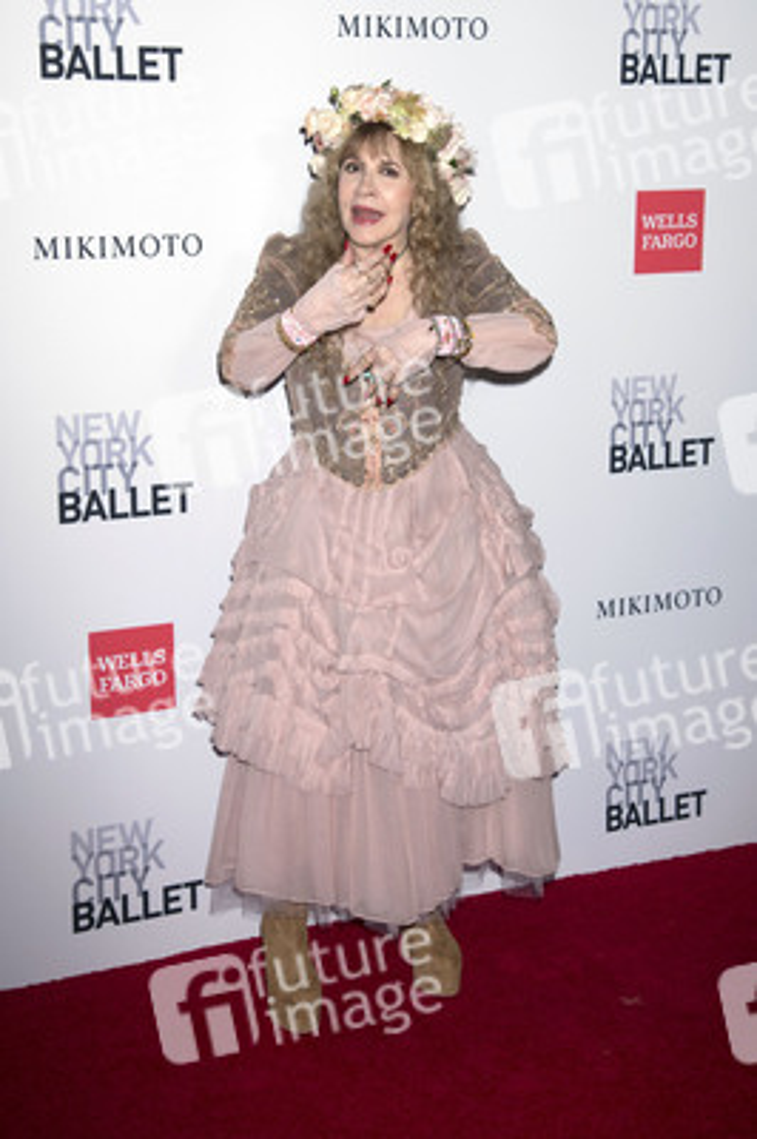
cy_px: 570
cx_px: 378
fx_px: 1643
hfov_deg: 25.9
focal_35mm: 52
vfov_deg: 38.2
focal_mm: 52
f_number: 6.3
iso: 640
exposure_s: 1/160
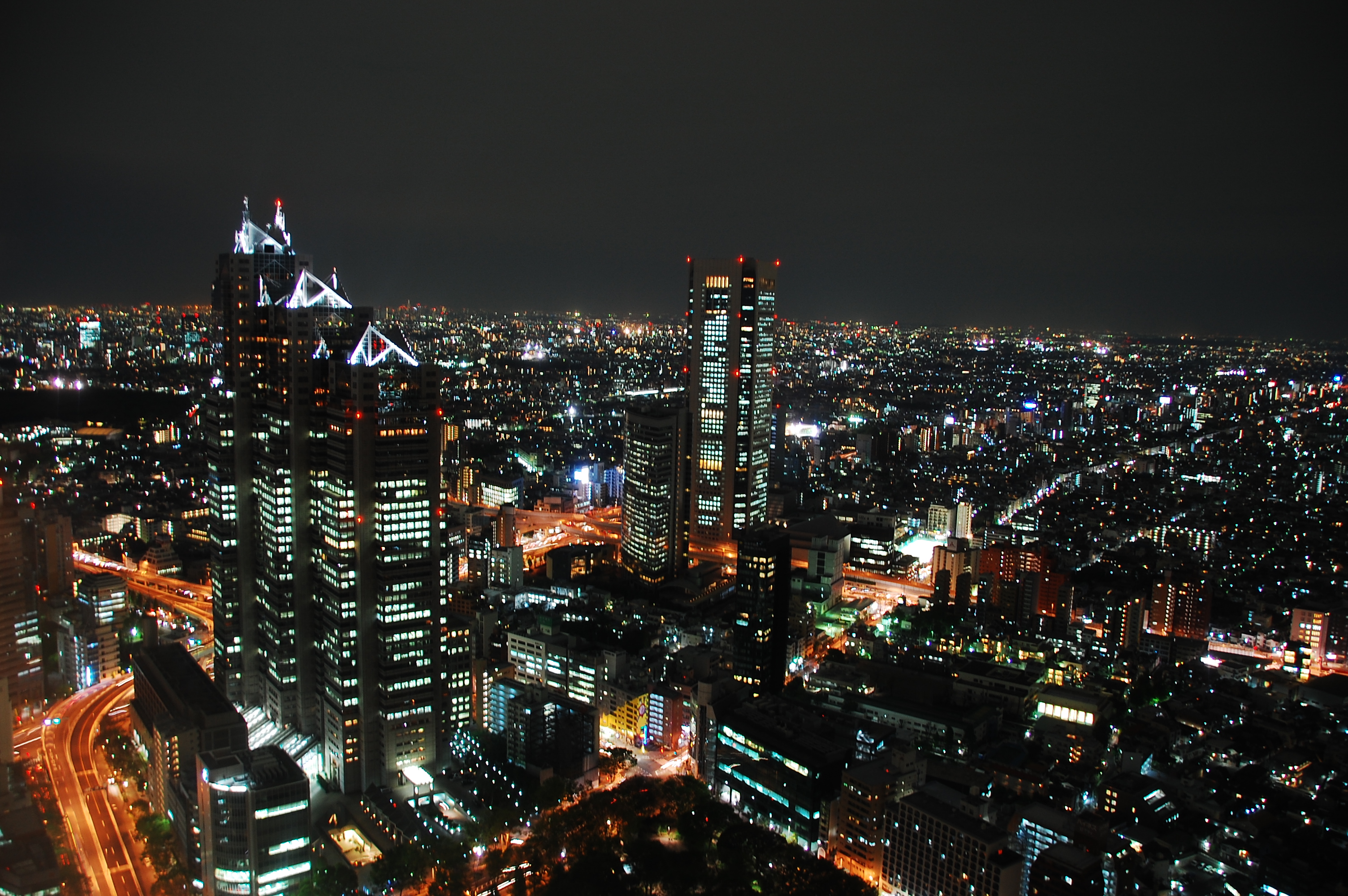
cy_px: 448
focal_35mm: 27
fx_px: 1010
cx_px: 674
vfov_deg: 47.8
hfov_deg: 67.4
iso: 200
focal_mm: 18
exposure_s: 2
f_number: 4
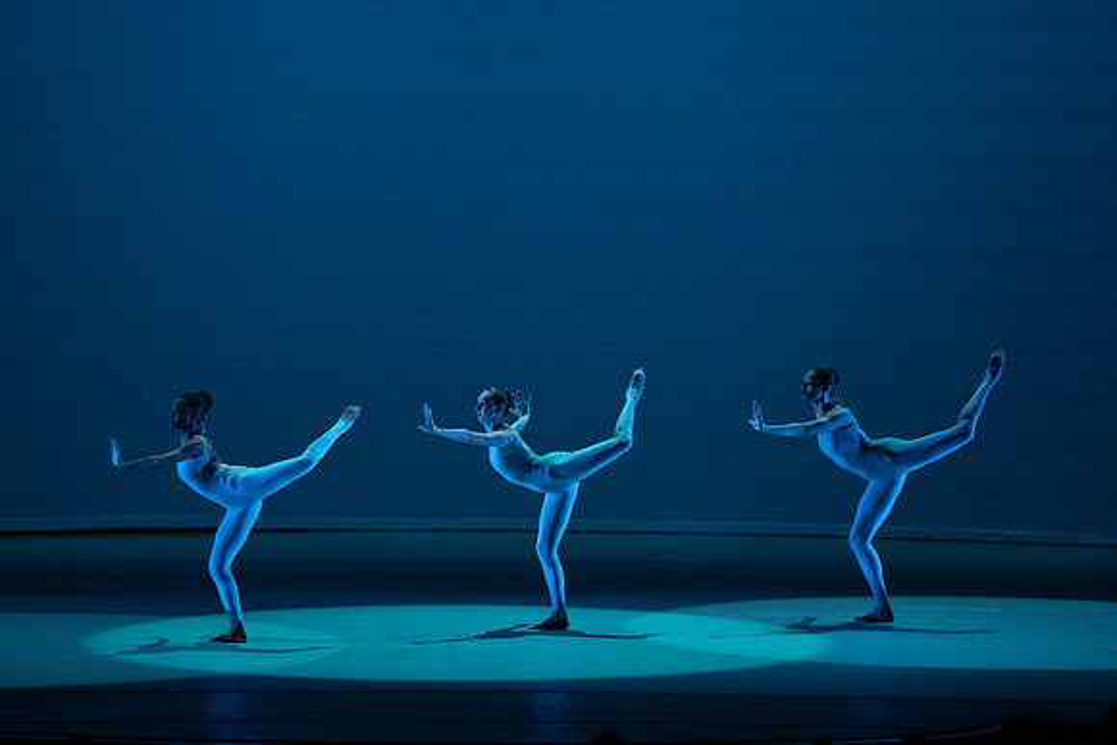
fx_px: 5555
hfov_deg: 11.5
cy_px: 372
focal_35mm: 179
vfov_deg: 7.7
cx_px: 558
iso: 16000
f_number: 5.6
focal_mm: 179
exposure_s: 1/400
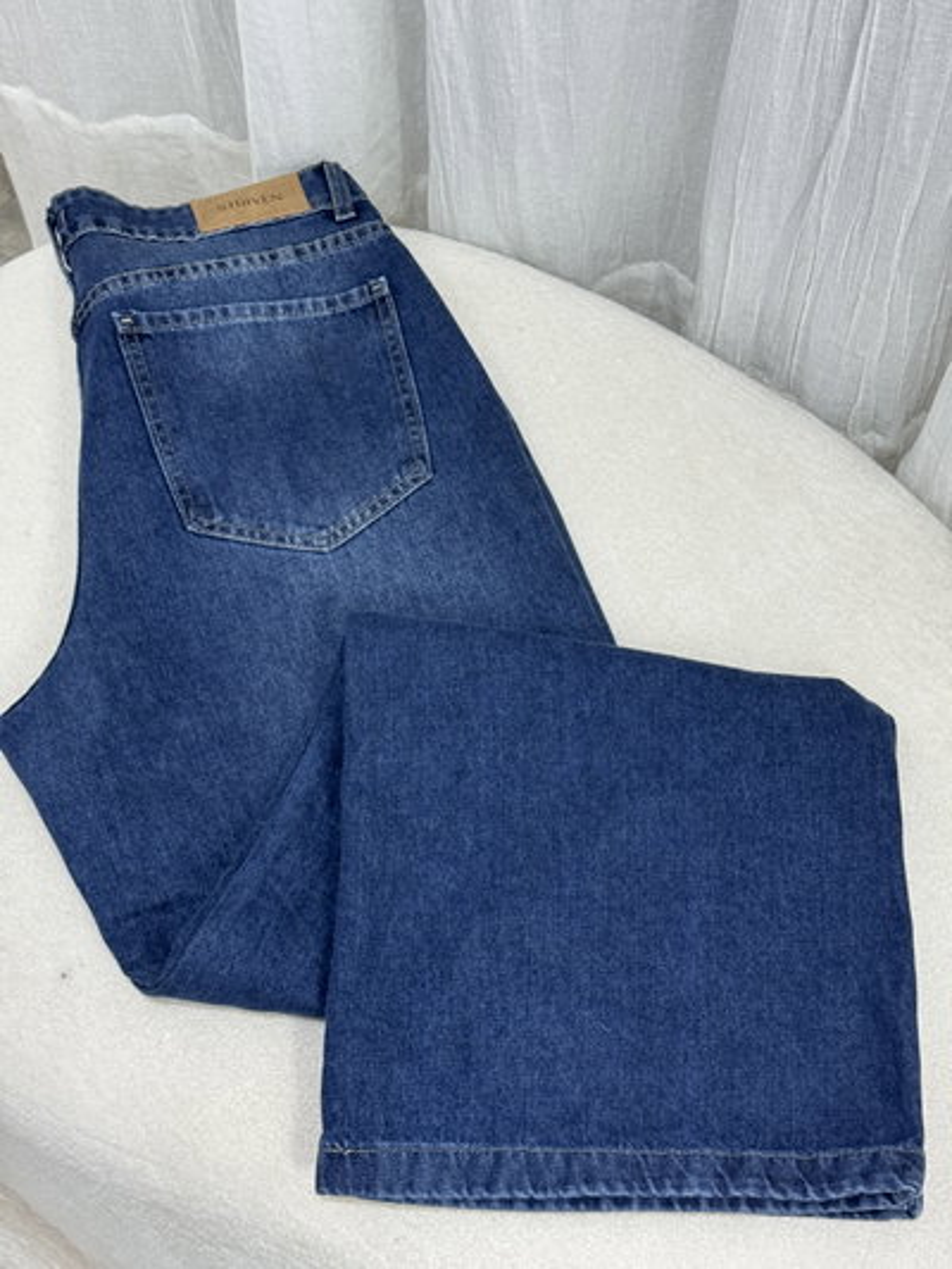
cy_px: 634
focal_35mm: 48
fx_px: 1759
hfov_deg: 30.3
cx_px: 476
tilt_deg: -63.4
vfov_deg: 39.6
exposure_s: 1/50
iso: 100
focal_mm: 6.76
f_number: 1.78
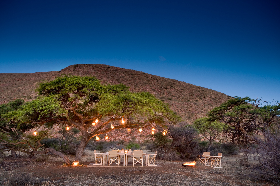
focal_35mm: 35
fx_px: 272
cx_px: 140
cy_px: 93
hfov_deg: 54.5
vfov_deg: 37.8
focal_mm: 35
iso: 200
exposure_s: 10
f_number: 8
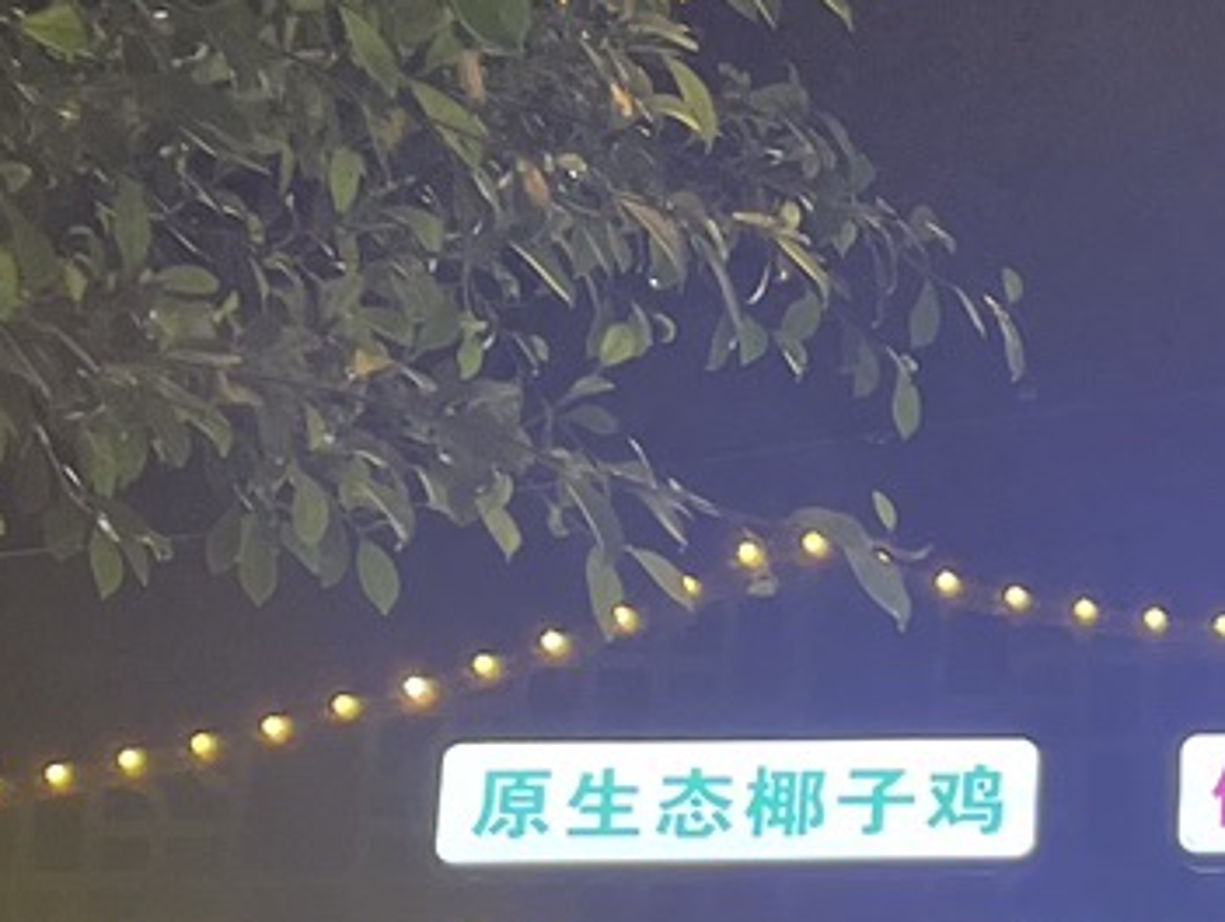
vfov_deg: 9.8
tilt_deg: +21.7
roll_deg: +0.0
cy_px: 1359
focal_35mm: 148
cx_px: 1626
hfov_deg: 12.9
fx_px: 5243
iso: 40
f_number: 1.6
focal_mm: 4.2
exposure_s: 1/100
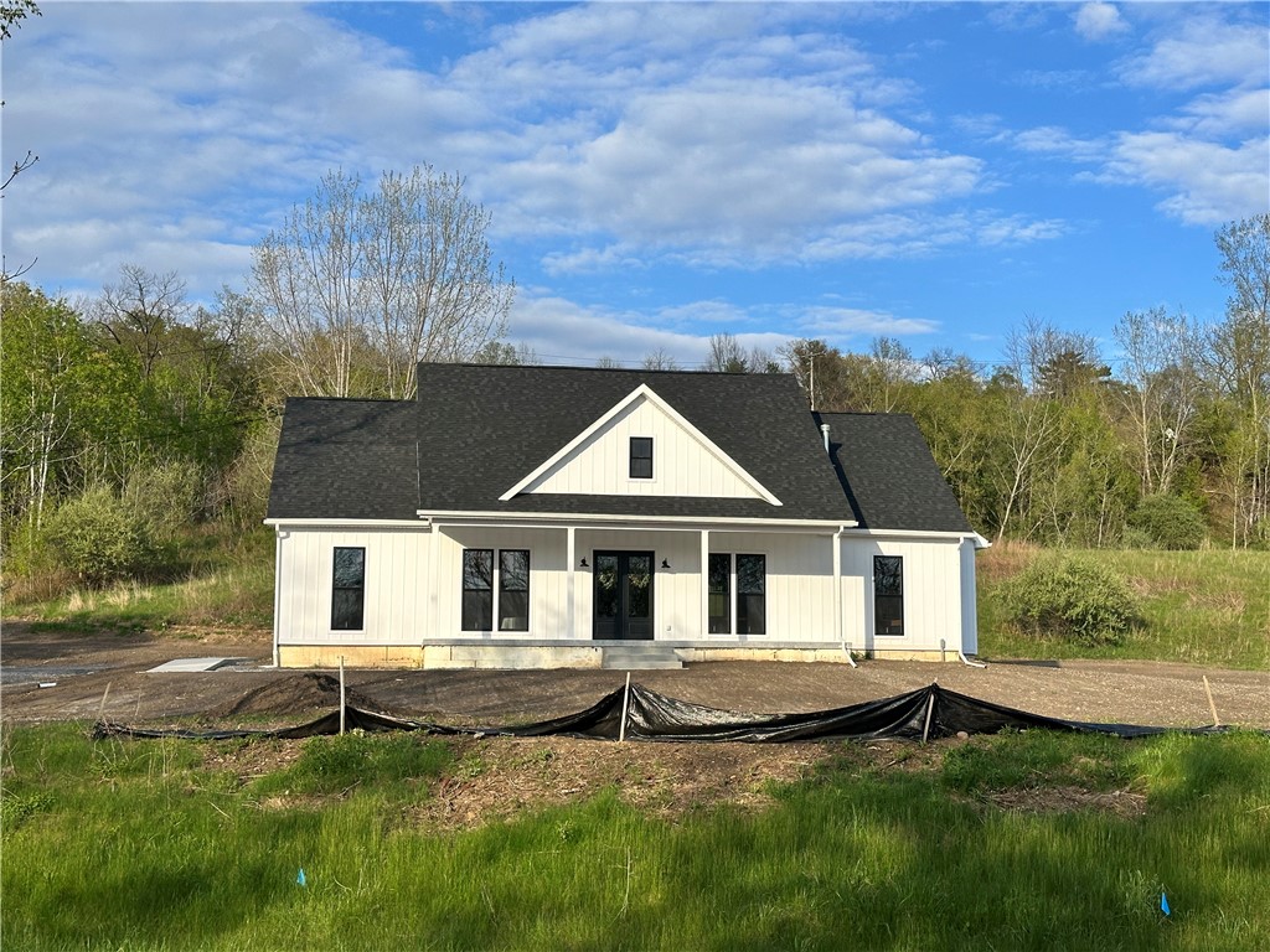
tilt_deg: +8.3
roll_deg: -0.2
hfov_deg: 39.7
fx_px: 1761
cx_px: 635
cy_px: 476
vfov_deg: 30.3
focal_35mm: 48
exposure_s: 1/3155
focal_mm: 6.86
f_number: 1.78
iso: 64
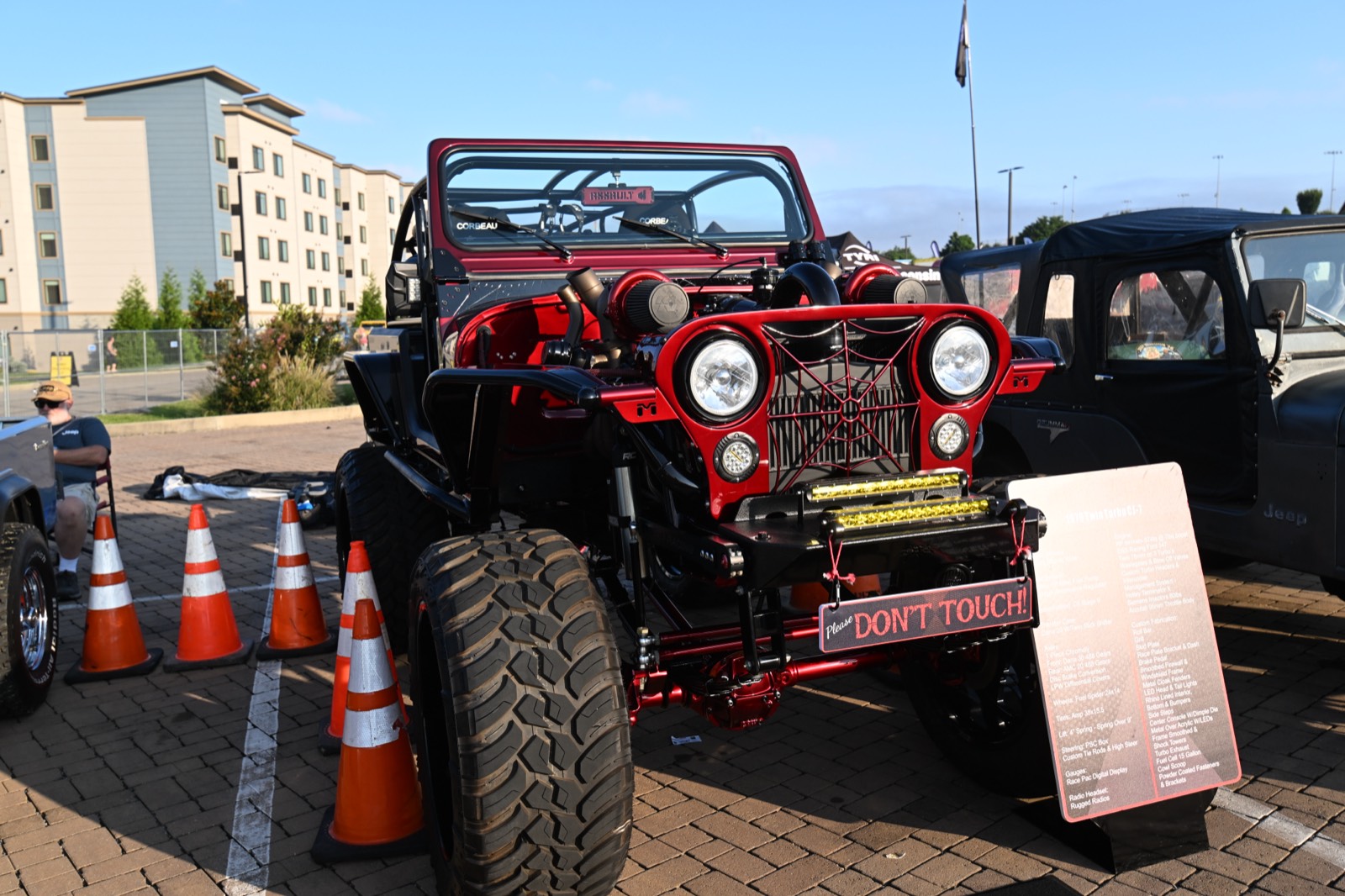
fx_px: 1121
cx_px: 672
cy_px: 448
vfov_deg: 43.6
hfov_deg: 61.9
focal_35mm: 30
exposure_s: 1/800
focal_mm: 30
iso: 400
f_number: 7.1
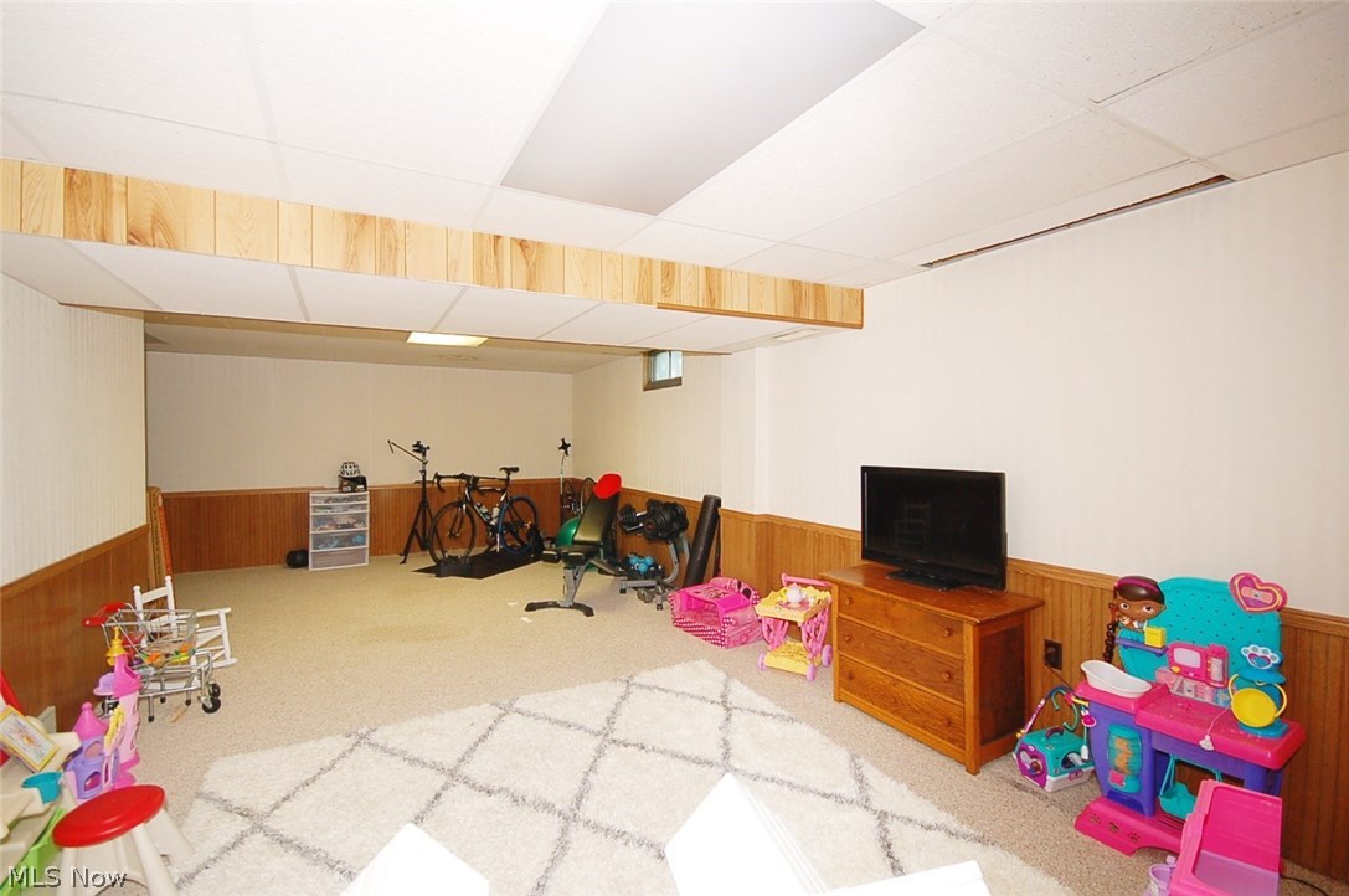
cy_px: 448
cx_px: 674
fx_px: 561
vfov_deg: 77.2
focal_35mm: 15
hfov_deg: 100.5
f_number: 5
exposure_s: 1/60
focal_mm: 10
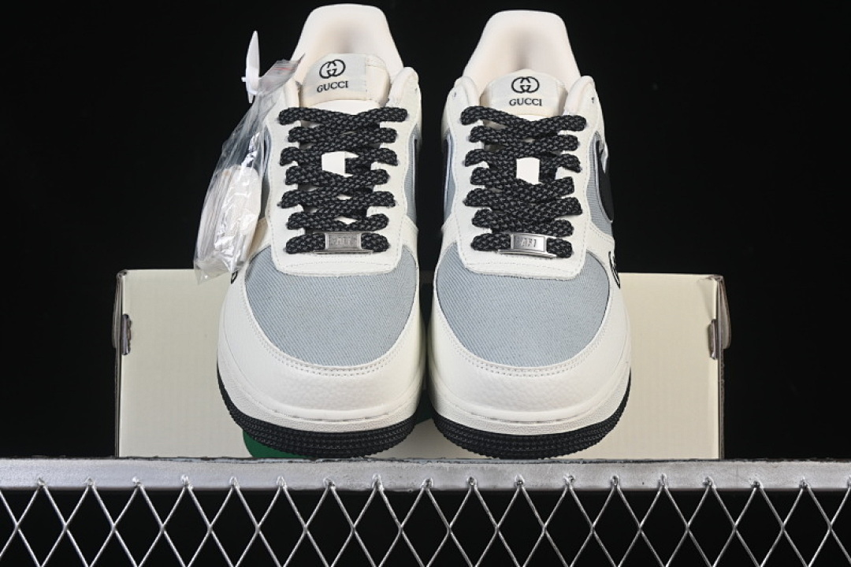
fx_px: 1773
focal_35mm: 75
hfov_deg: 27.0
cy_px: 284
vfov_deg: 18.2
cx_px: 426
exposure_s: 1/80
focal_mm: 50
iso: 160
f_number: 8
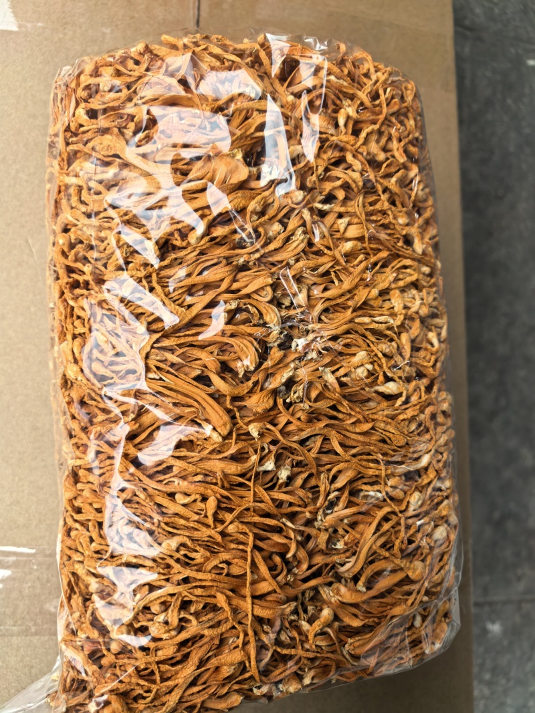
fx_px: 495
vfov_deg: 71.6
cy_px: 356
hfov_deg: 56.8
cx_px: 268
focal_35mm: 24
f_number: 2
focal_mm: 6.98
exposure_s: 1/1672
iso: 200
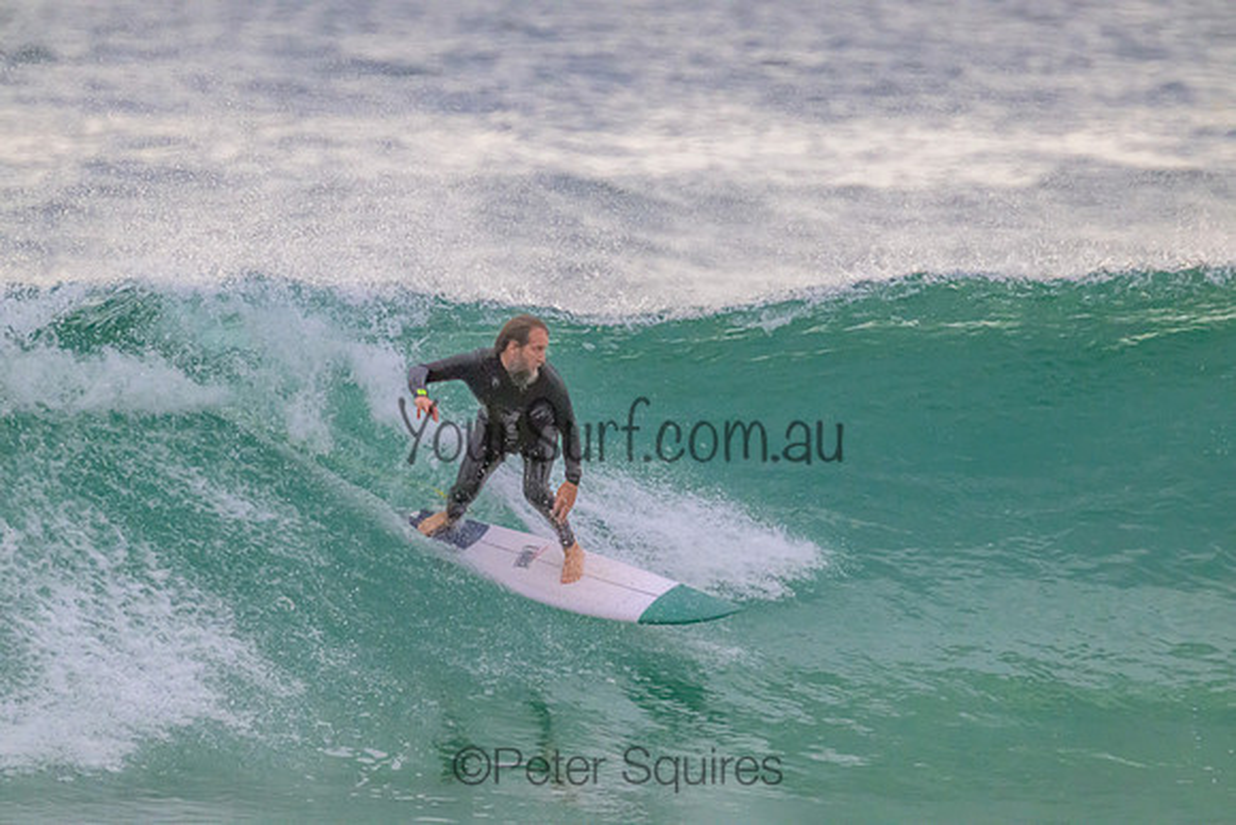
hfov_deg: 2.6
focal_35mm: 800
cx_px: 618
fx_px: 27472
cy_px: 412
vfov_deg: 1.7
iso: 9000
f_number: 11
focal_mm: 800
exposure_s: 1/2000
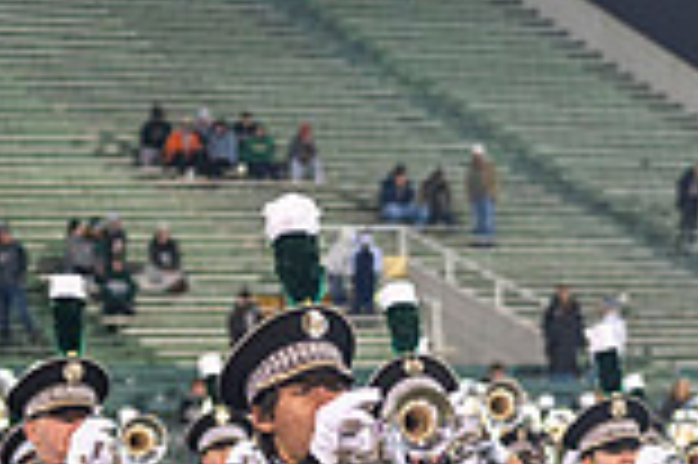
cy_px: 658
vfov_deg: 5.2
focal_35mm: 262
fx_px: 5074
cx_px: 1153
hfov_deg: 7.7
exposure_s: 1/500
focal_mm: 70
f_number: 2.8
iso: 1000
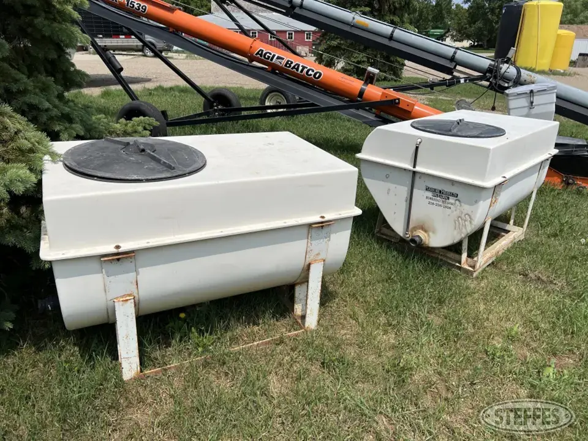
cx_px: 294
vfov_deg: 53.1
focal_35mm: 26
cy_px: 220
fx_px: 442
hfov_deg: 67.3
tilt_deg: -22.5
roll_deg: -0.6
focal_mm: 5.7
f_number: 1.5
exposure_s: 1/8000
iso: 50
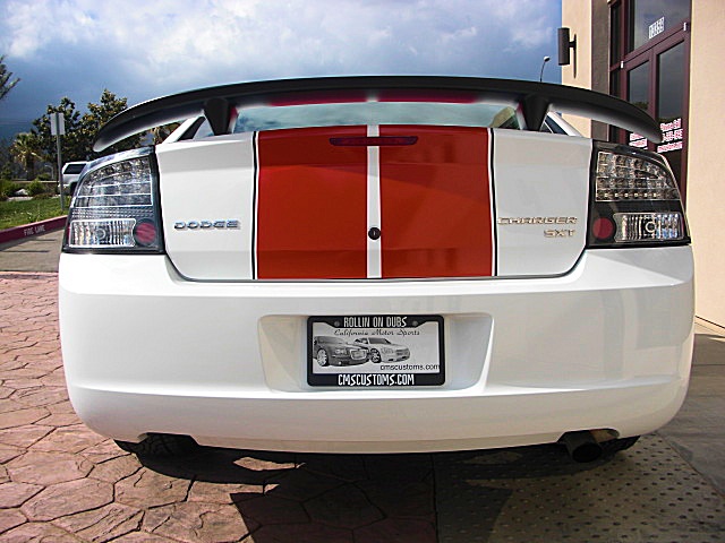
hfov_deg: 51.4
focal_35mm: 36
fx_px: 754
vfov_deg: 39.7
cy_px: 272
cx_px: 362
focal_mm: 6.3
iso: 50
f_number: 7.9
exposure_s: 1/200
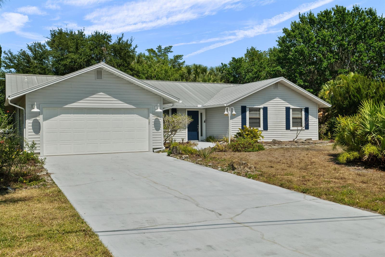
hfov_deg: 54.4
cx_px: 192
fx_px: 374
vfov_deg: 37.9
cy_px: 128
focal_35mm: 35
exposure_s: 1/640
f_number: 8
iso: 2000
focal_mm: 35
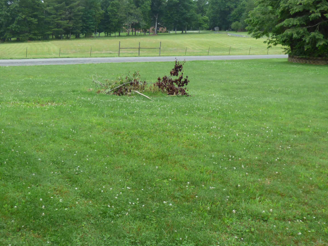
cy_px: 134
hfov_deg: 33.2
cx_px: 143
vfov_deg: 25.2
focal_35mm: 58
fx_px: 550
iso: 200
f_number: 3.7
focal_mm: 7.79
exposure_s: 1/250
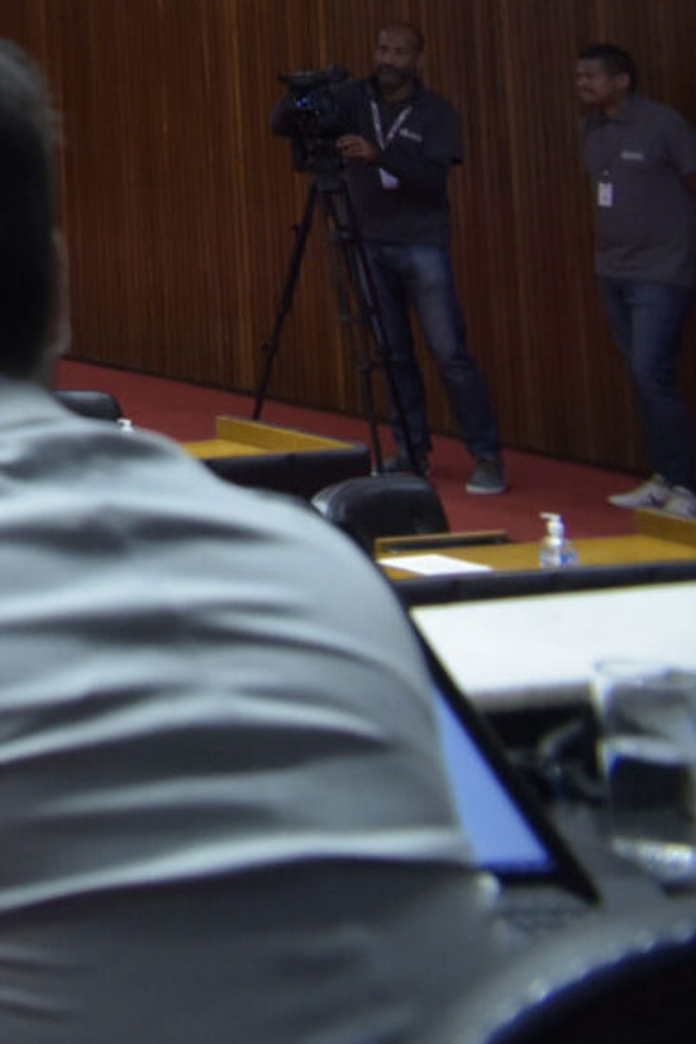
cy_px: -516
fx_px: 3161
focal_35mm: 109
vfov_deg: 17.0
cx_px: -1620
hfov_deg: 9.1
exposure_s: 1/160
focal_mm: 24
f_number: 4
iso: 1600
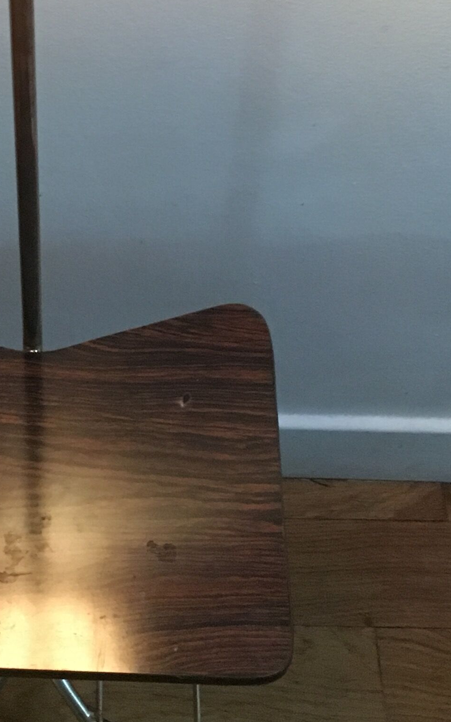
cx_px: 13
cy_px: -34
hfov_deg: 15.8
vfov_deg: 24.2
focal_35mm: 81
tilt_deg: -49.0
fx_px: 1593
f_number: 2.2
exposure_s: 1/25
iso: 200
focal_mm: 4.15
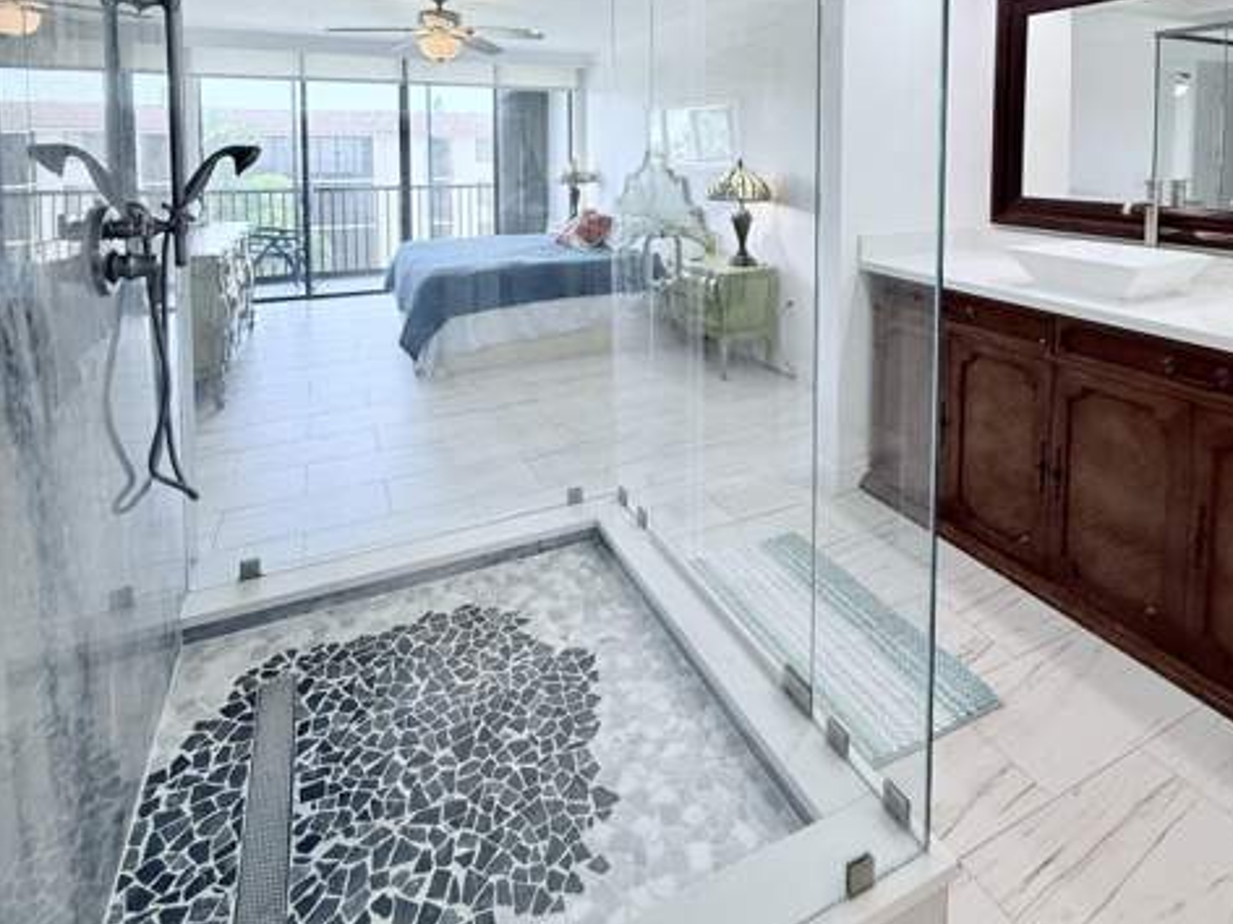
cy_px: 193
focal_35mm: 19
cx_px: 622
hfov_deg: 84.7
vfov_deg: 63.2
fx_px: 677
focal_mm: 2.22
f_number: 2.2
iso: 160
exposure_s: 1/120
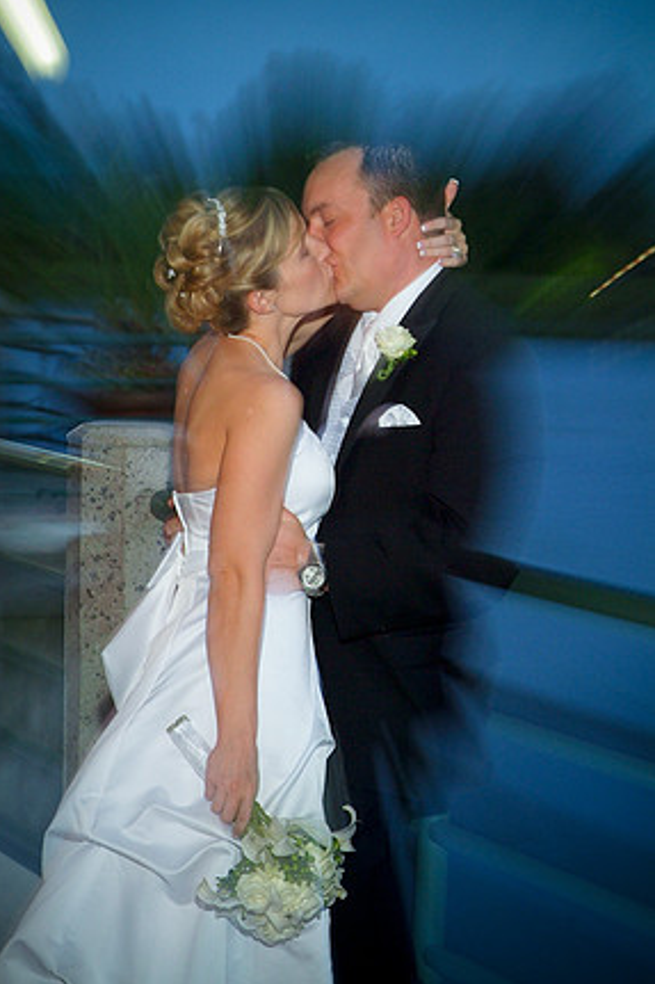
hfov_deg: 11.6
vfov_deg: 17.4
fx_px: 3223
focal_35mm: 118
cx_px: 315
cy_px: 475
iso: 800
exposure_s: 1/10
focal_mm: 75
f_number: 4.8
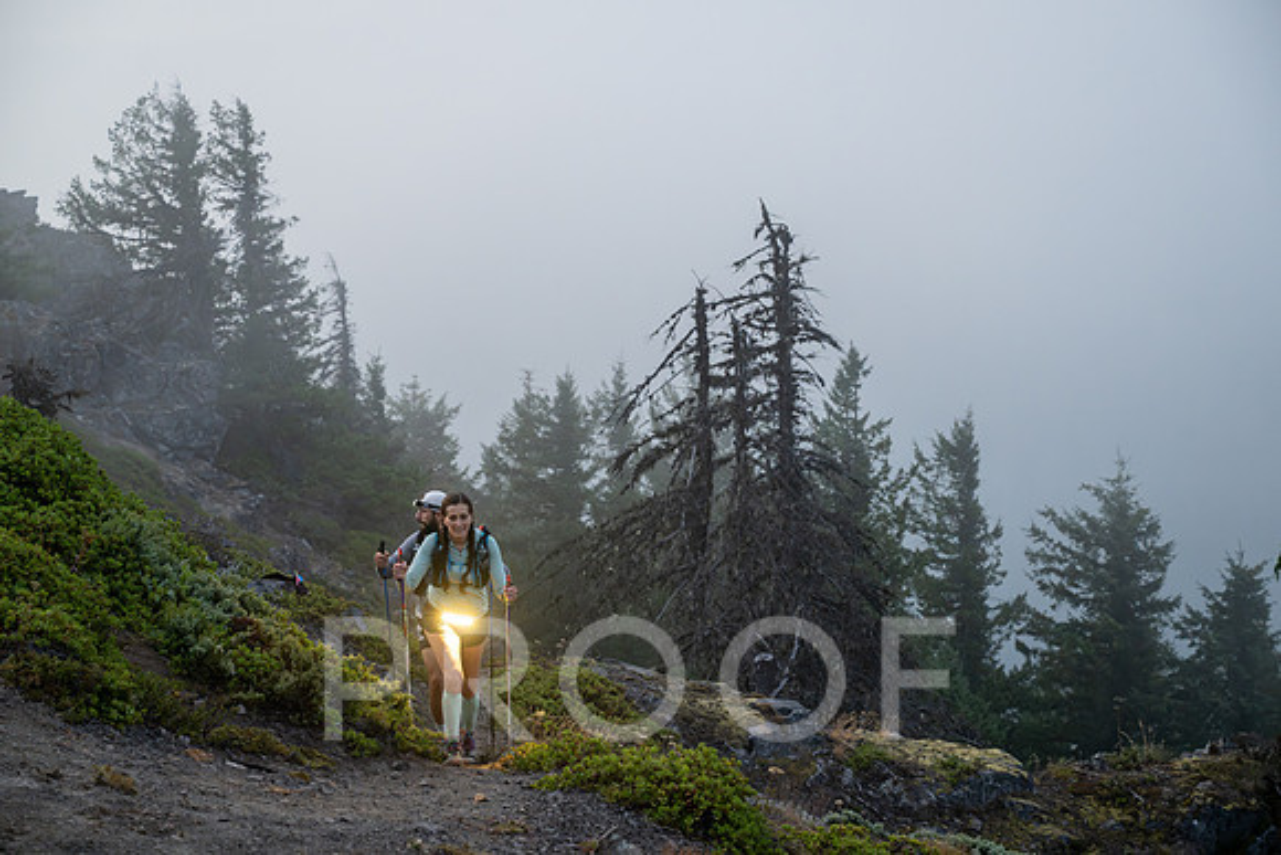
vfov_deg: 19.5
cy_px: 428
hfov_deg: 28.8
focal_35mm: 70
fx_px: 2491
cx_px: 640
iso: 3200
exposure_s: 1/250
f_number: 4
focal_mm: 70
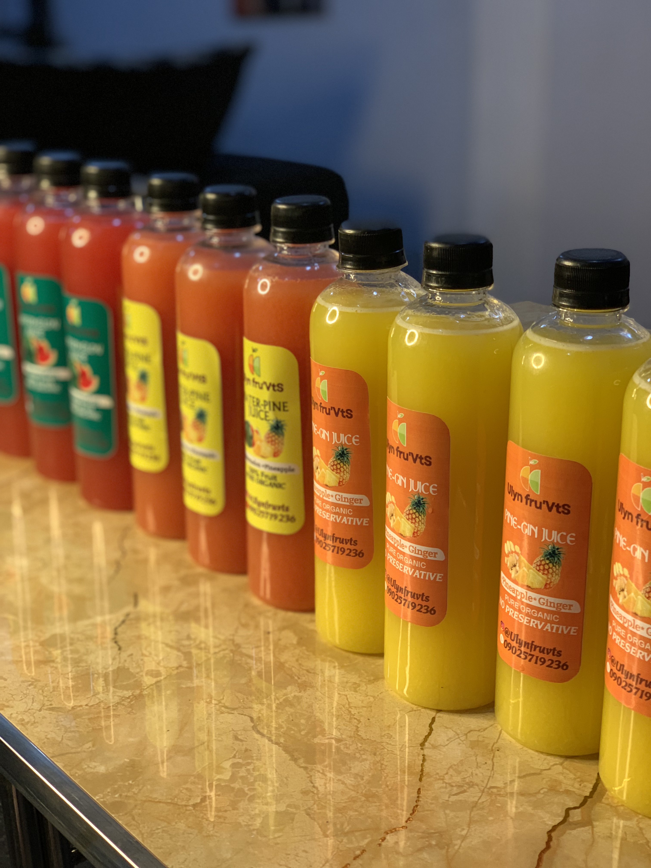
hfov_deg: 28.0
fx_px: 1304
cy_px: 434
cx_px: 326
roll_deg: +0.6
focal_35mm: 52
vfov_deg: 36.8
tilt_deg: -19.2
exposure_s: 1/60
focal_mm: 6
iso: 125
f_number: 2.4
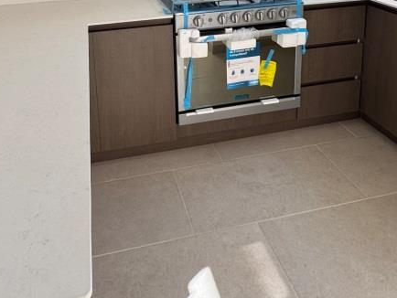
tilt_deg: -10.0
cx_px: 163
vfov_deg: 37.2
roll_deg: +2.6
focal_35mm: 33
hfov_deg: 55.0
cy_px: -16
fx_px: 379
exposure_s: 1/123
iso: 40
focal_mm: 2.22
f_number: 2.2
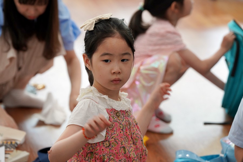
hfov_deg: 13.5
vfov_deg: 9.0
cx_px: 122
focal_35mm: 152
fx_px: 1026
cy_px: 81
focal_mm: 152
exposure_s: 1/160
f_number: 4
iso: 800
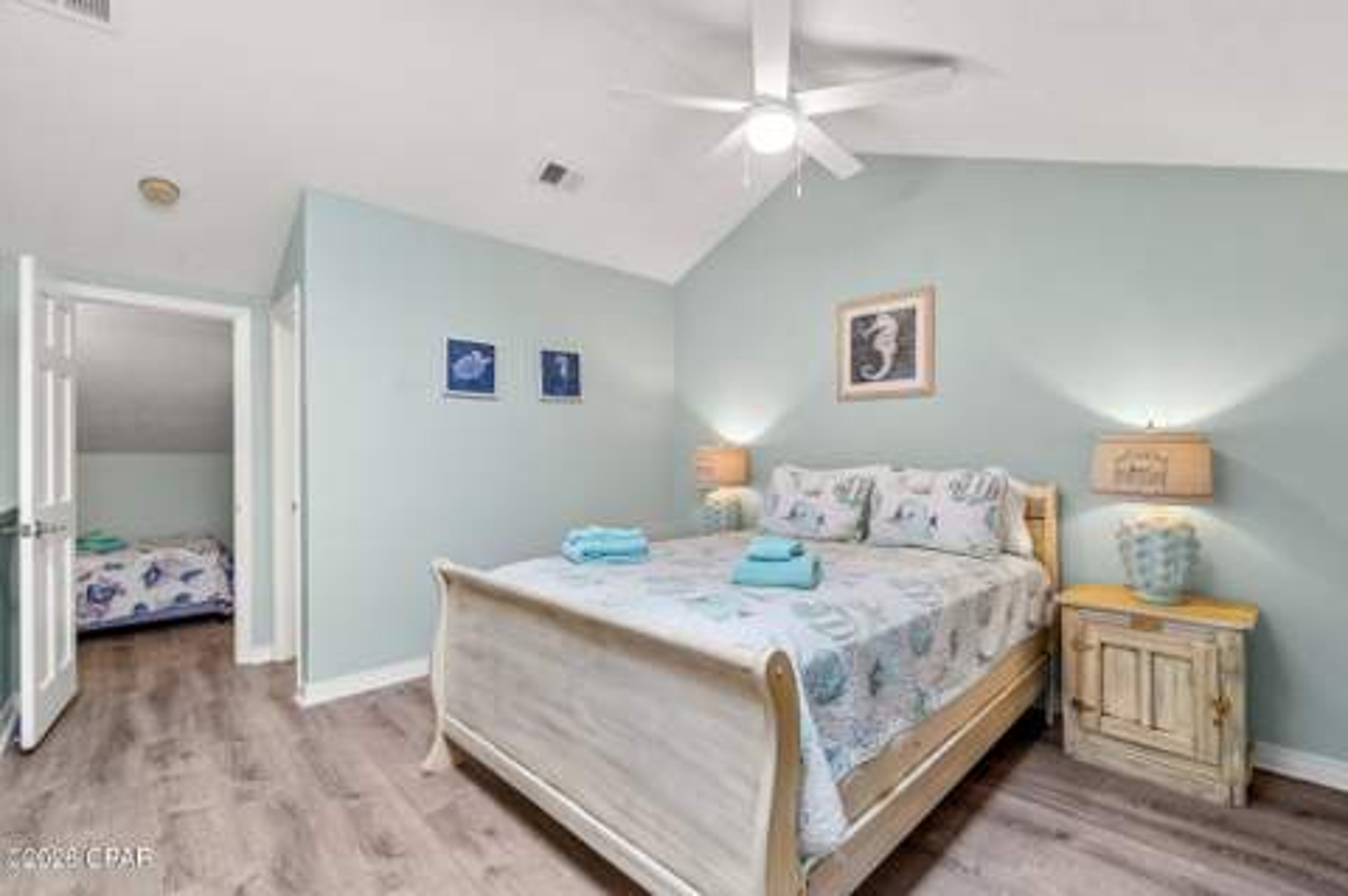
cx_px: 674
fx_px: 561
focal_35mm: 15
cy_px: 448
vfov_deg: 77.2
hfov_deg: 100.4
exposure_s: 1/3
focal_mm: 10
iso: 400
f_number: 8
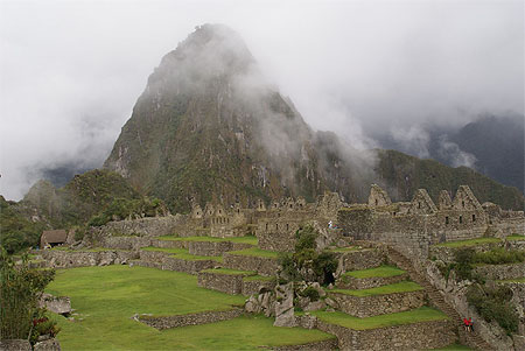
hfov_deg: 46.4
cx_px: 262
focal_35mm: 42
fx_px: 613
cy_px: 176
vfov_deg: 32.0
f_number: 9
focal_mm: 28
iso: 100
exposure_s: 1/80
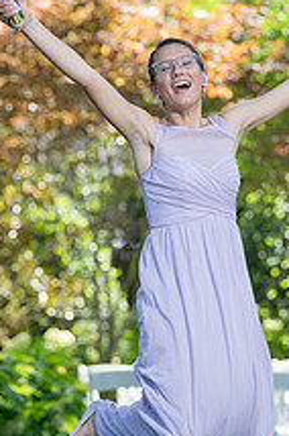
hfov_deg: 4.6
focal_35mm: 299
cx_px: 173
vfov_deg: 6.9
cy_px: 238
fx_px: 3612
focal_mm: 142
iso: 160
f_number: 4
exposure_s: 1/250
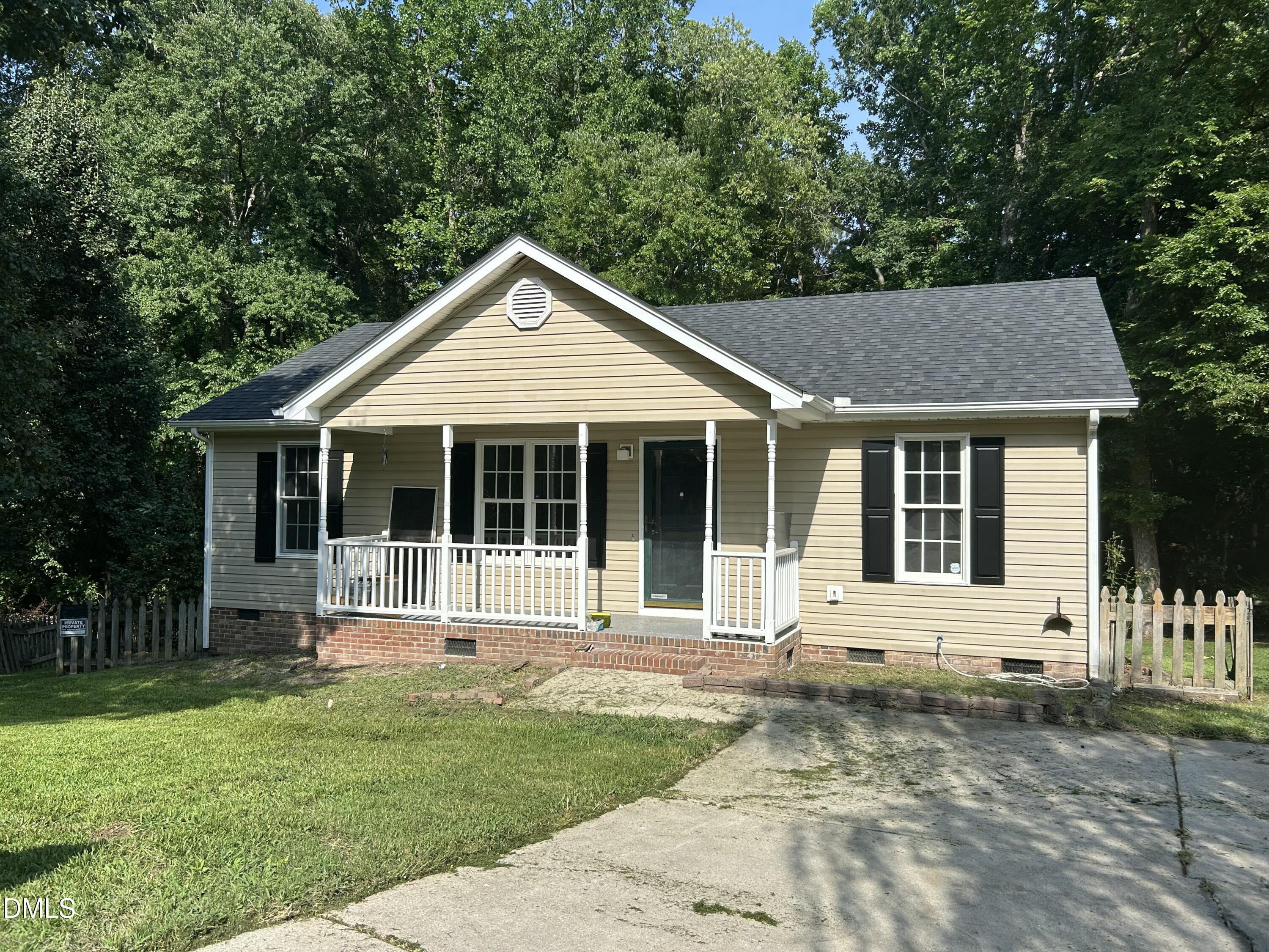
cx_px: 634
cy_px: 476
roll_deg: -1.2
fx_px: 953
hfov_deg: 67.3
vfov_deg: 53.1
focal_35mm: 26
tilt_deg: +1.0
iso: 50
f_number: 1.5
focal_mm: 5.7
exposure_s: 1/4115
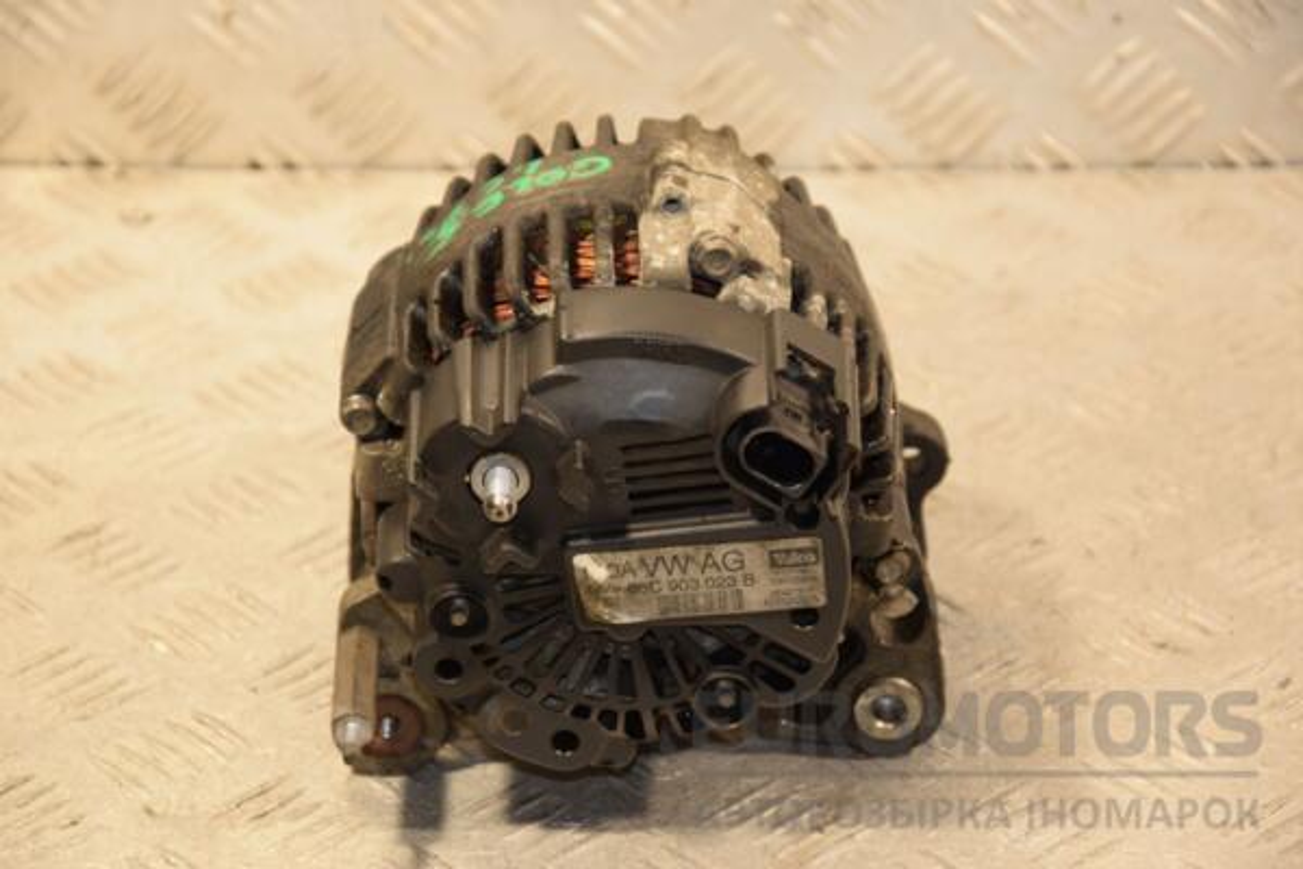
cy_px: 434
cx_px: 652
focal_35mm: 128
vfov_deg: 10.8
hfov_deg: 16.1
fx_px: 4614
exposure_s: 1/100
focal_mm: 85
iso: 800
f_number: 5.6
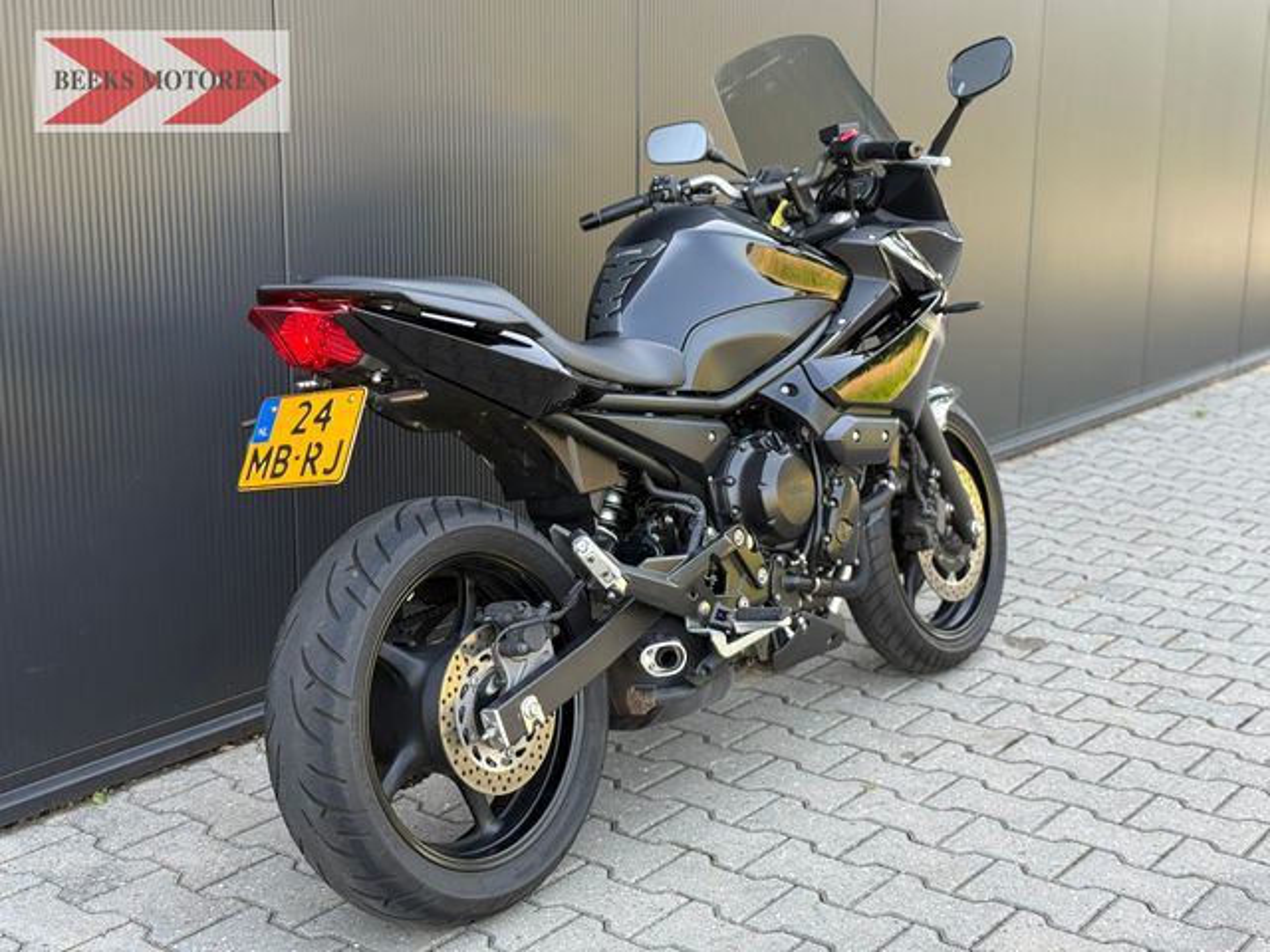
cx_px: 635
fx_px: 1761
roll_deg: -0.5
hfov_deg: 39.7
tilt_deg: -12.0
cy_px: 476
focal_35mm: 48
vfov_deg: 30.3
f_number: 1.78
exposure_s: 1/249
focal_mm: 6.76
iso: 80
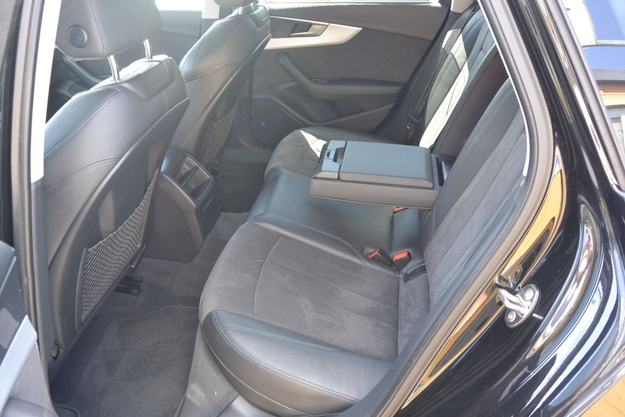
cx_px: 312
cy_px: 208
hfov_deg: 61.9
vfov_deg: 43.6
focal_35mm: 30
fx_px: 521
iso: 400
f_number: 3.5
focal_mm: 11.4
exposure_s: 1/100
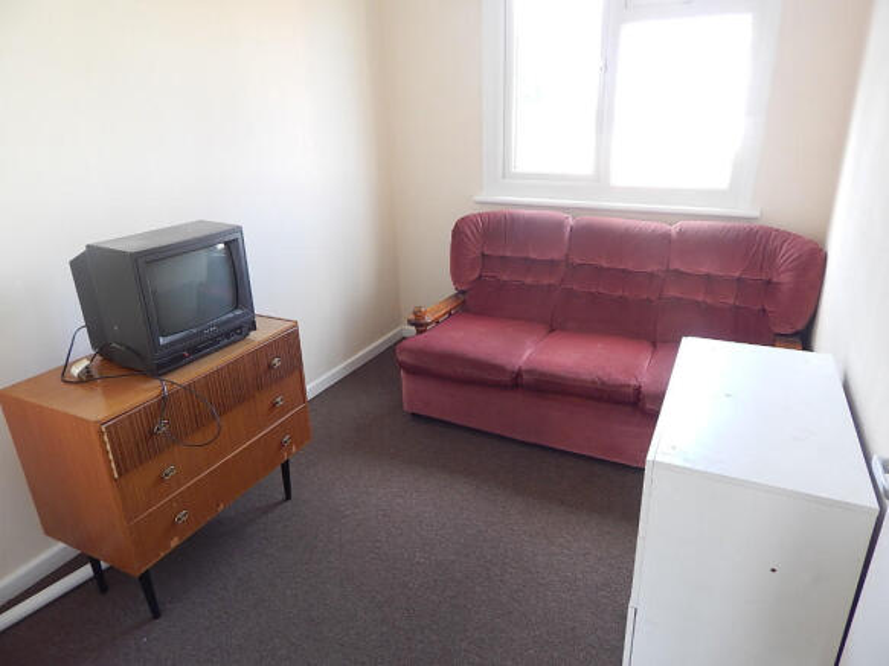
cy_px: 333
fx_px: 591
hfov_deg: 73.9
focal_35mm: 23
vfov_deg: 58.9
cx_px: 444
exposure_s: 1/30
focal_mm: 4
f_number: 3
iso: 180
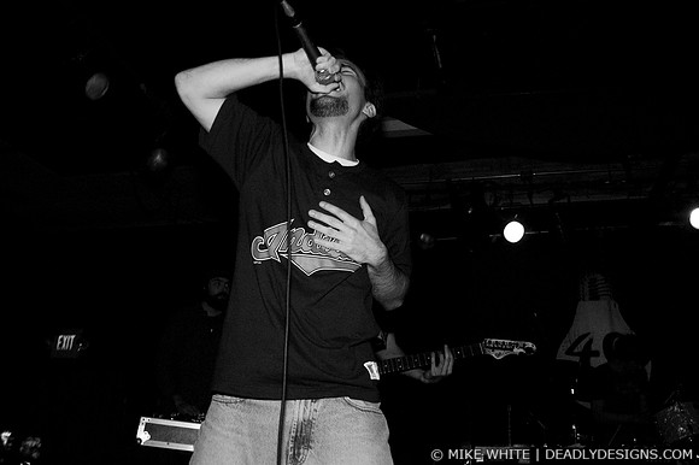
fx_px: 582
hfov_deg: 62.0
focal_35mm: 30
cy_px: 232
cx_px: 350
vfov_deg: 43.6
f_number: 3.2
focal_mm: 20
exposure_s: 1/60
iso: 800
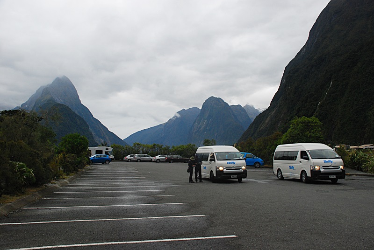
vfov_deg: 40.1
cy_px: 125
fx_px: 343
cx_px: 187
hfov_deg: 57.2
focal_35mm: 33
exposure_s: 1/400
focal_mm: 22
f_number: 6.3
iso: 400
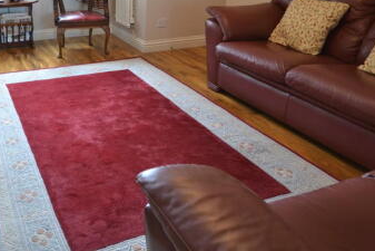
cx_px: 87
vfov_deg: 35.5
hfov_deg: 51.7
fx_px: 365
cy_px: 22
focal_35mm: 35
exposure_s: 1/6
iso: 100
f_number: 4.5
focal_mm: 12
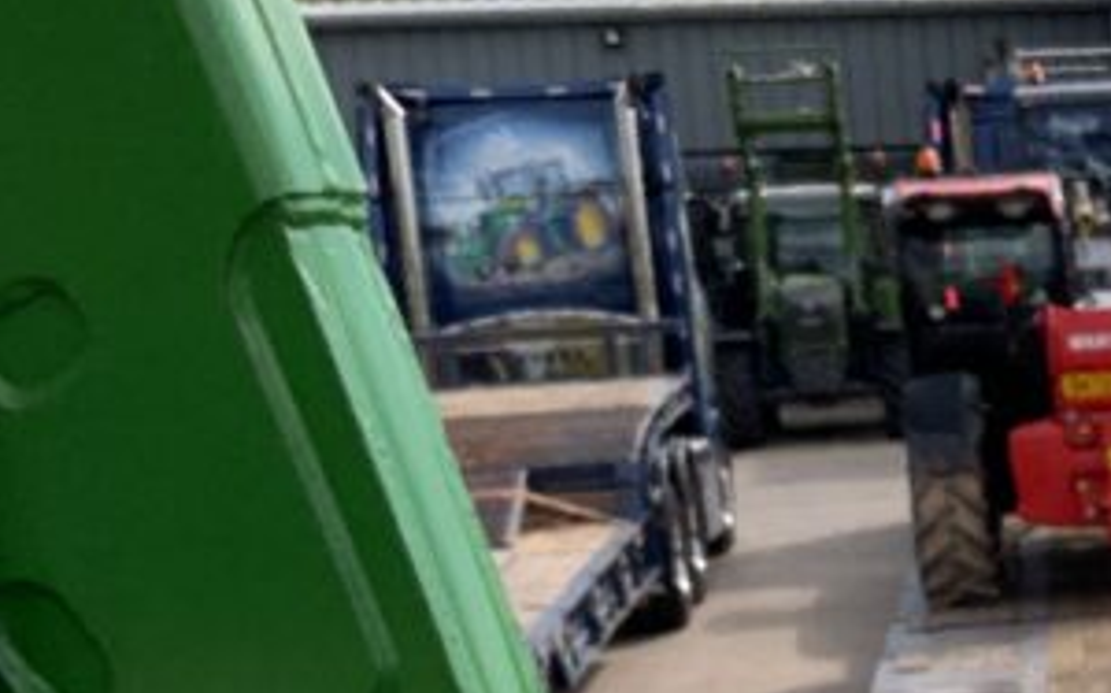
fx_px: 3177
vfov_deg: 11.9
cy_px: 1027
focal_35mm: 105
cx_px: 1537
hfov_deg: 18.2
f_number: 1.8
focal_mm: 3
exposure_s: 1/1451
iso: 16
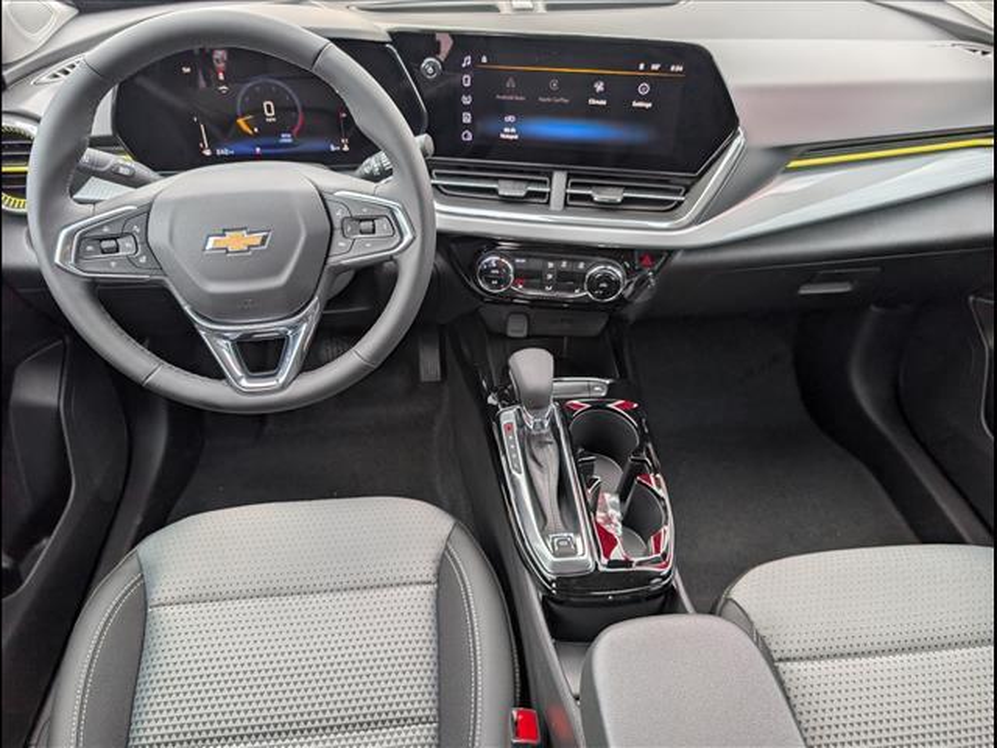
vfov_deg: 56.8
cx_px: 498
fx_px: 691
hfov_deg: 71.6
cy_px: 374
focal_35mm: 24
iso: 21
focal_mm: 6.9
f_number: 1.68
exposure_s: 1/714
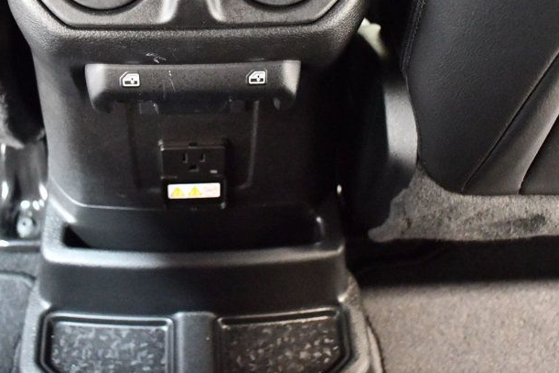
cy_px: 97
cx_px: 200
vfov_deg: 23.5
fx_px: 885
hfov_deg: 34.8
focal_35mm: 57
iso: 12800
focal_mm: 23
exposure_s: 1/10
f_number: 3.8
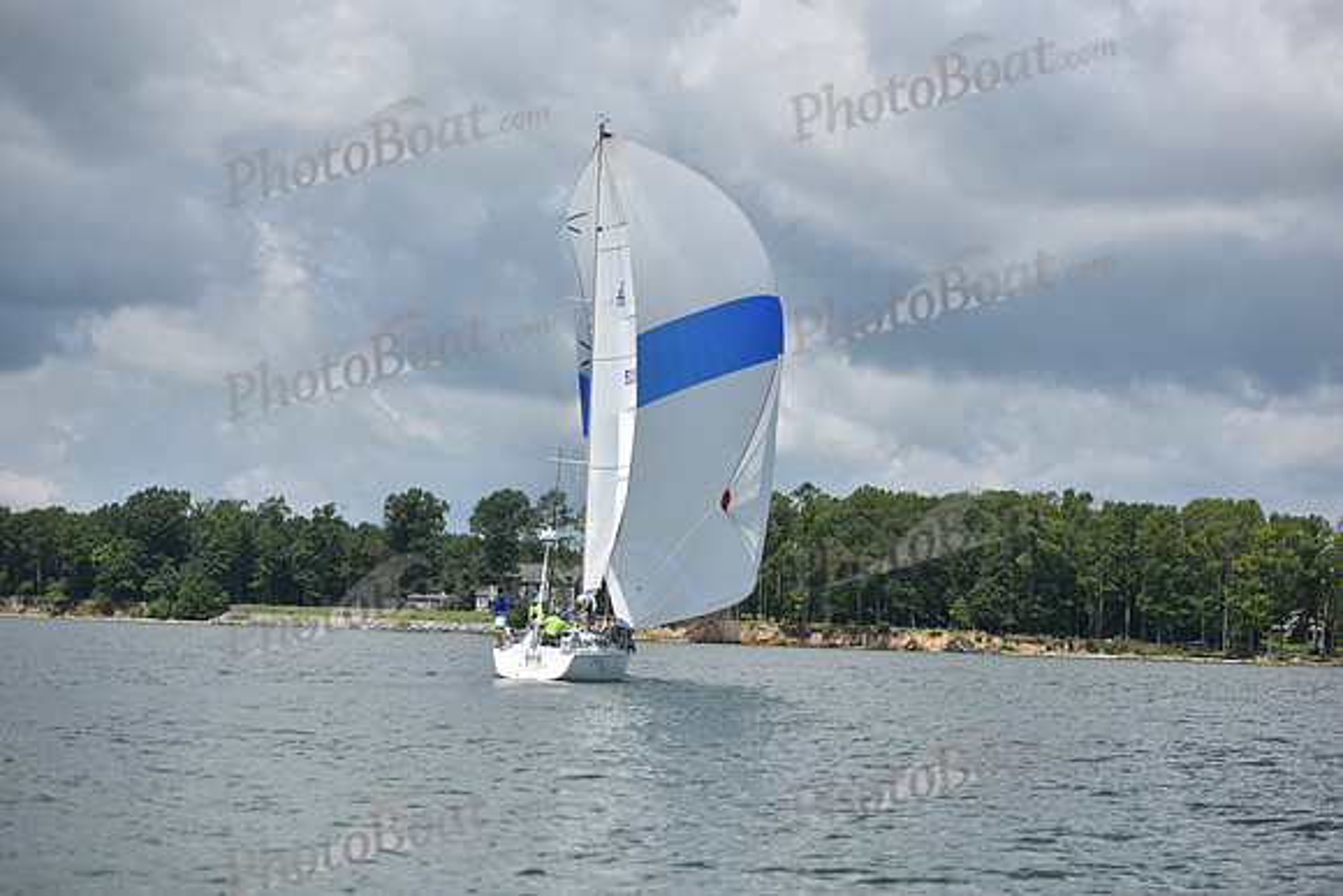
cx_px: 672
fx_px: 2612
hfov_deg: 28.8
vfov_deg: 19.5
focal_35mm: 70
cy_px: 448
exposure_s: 1/8000
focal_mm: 70
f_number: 3.5
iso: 320
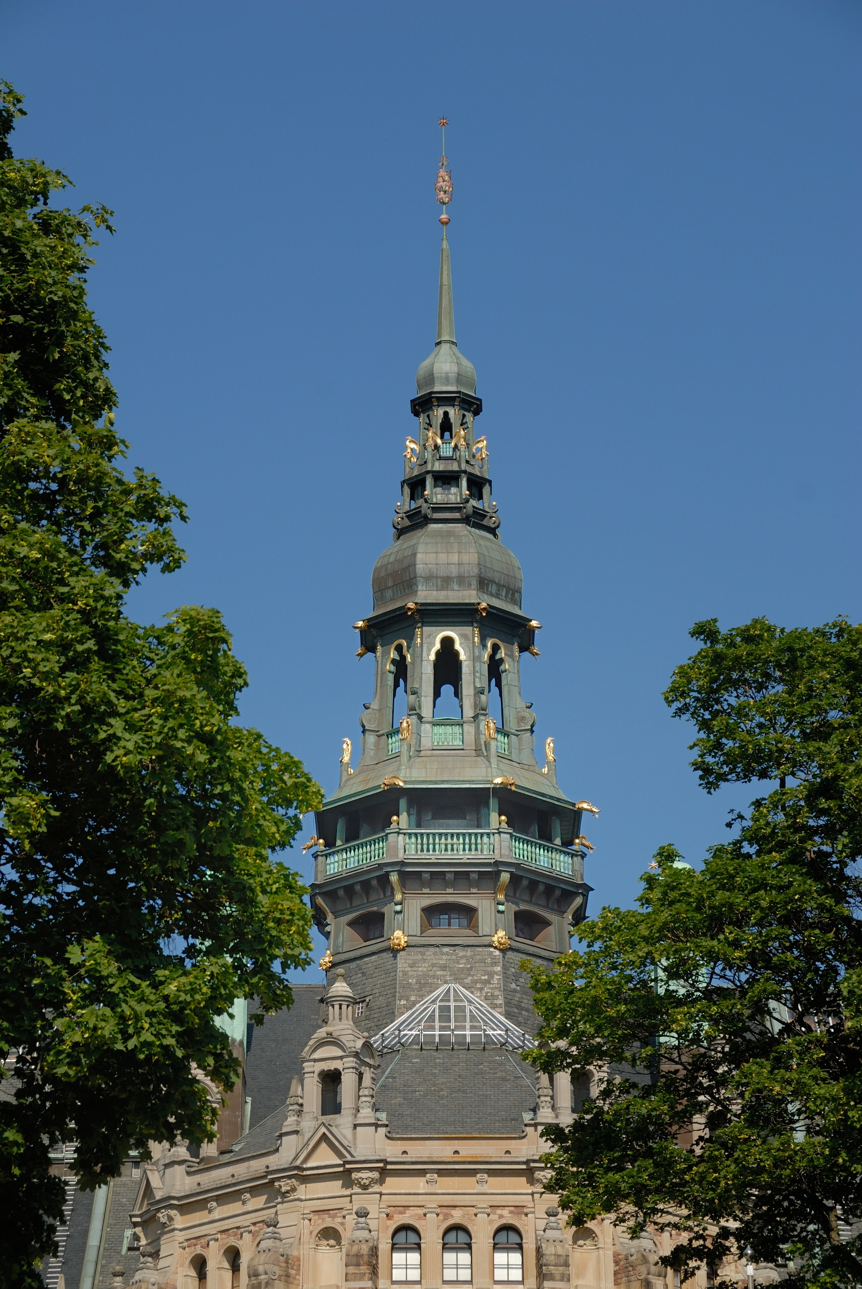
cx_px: 431
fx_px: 3493
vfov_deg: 20.9
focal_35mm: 98
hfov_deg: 14.1
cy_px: 644
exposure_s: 1/250
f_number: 8
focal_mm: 65
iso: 100
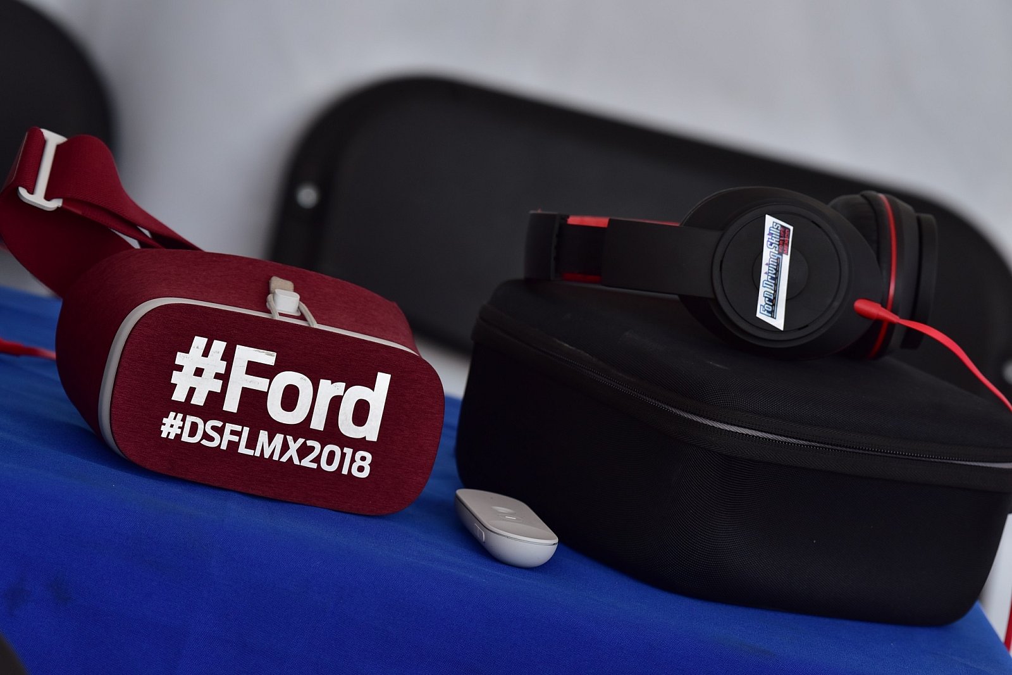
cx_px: 506
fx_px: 8715
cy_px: 338
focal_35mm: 310
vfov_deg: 4.4
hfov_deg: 6.6
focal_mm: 310
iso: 320
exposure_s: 1/320
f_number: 7.1
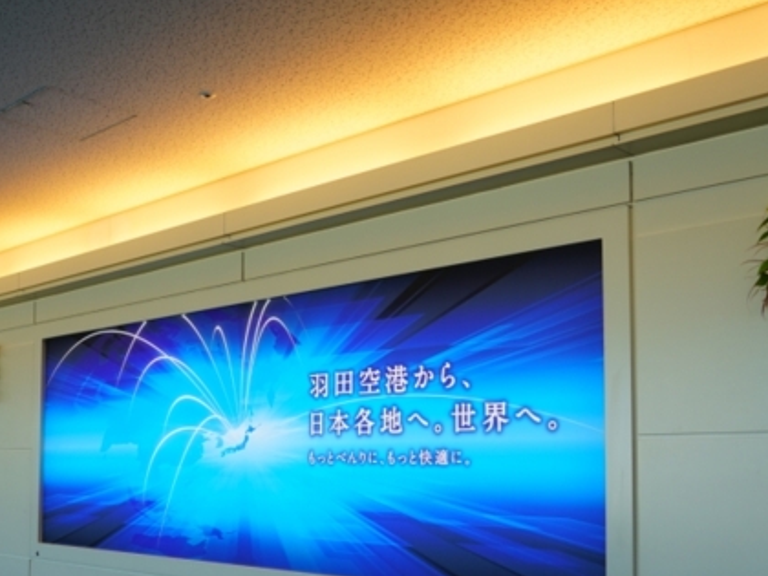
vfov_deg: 32.4
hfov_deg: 42.3
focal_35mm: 44
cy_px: 419
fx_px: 976
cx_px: 252
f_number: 4
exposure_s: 1/60
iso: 100
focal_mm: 24
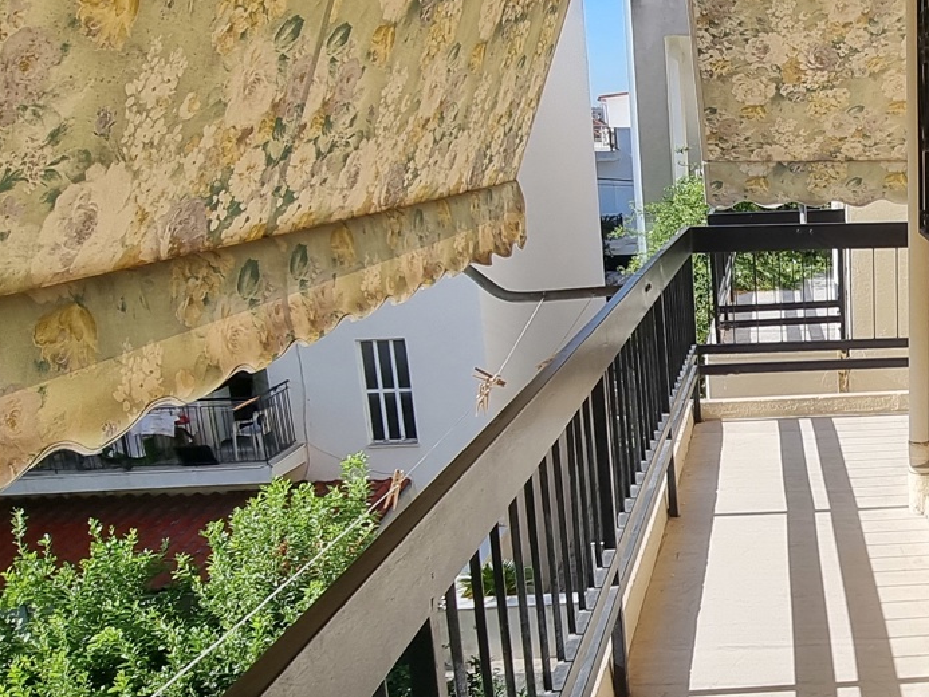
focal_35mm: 36
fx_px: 966
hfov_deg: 45.0
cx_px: 889
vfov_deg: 39.6
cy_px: 374
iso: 50
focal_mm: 2.2
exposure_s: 1/1196
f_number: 2.2
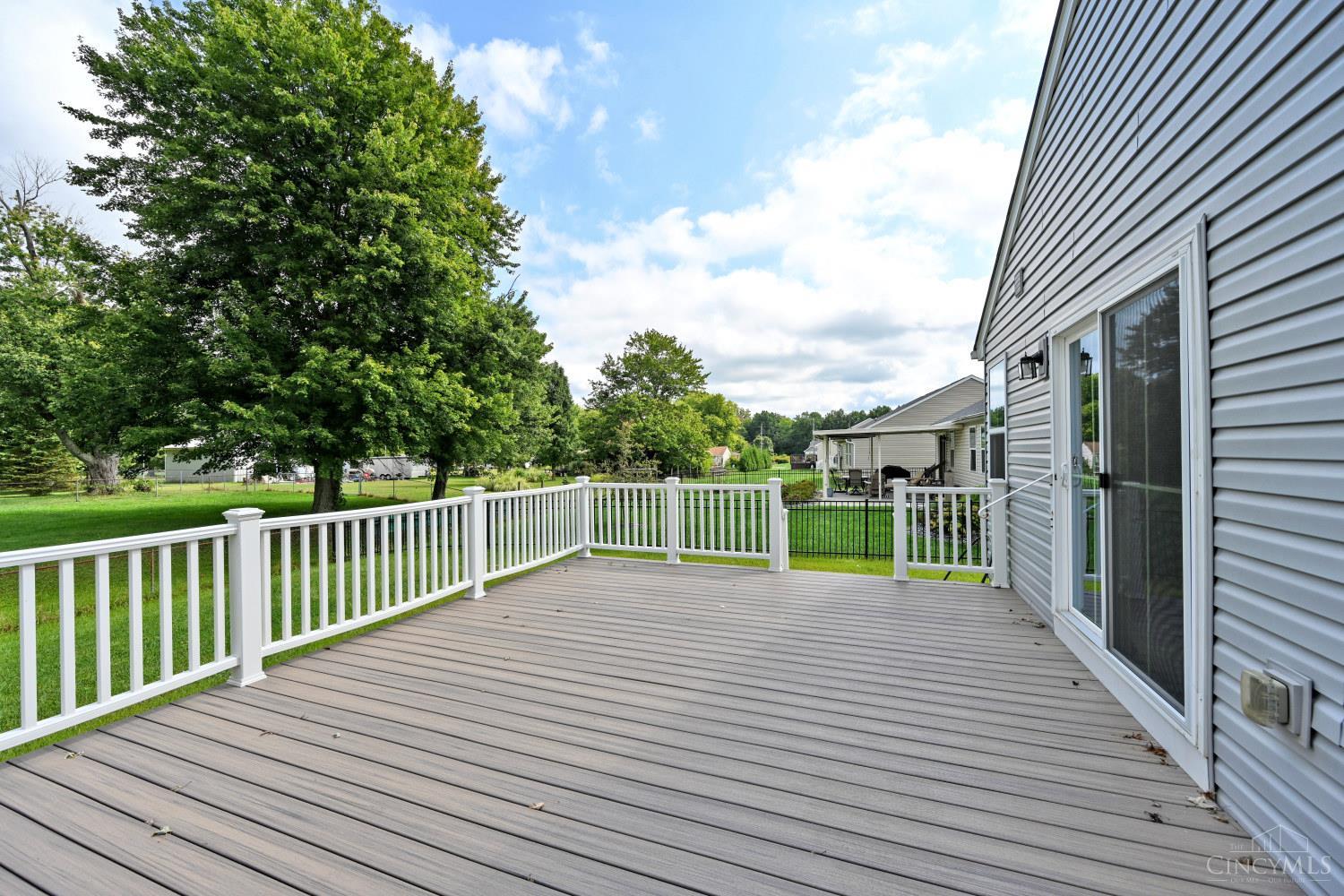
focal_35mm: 14
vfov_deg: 81.2
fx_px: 523
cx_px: 672
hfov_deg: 104.3
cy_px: 448
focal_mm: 14
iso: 100
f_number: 6.3
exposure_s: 1/320
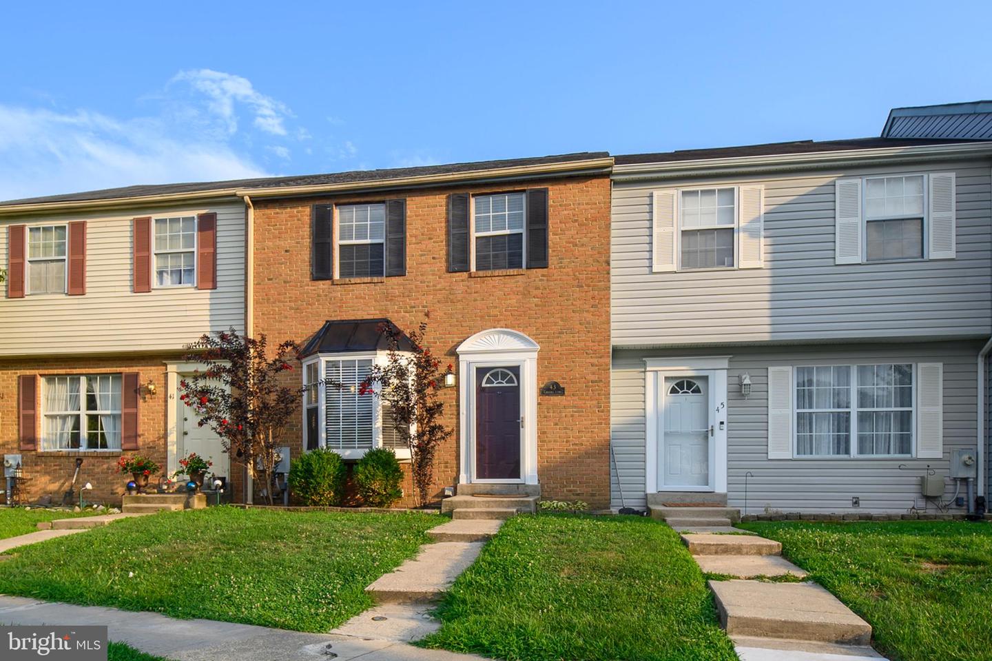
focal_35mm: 19
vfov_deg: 64.5
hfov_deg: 86.9
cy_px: 330
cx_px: 496
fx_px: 523
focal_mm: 19
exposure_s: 1/125
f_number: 16
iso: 320
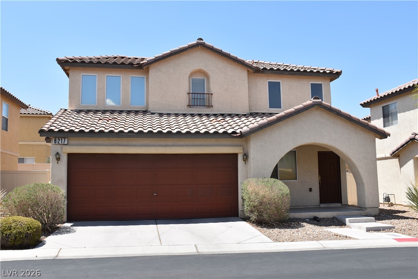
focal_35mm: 33
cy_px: 140
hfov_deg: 57.2
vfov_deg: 40.0
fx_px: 383
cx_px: 209
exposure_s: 1/200
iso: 100
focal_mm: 22
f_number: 9
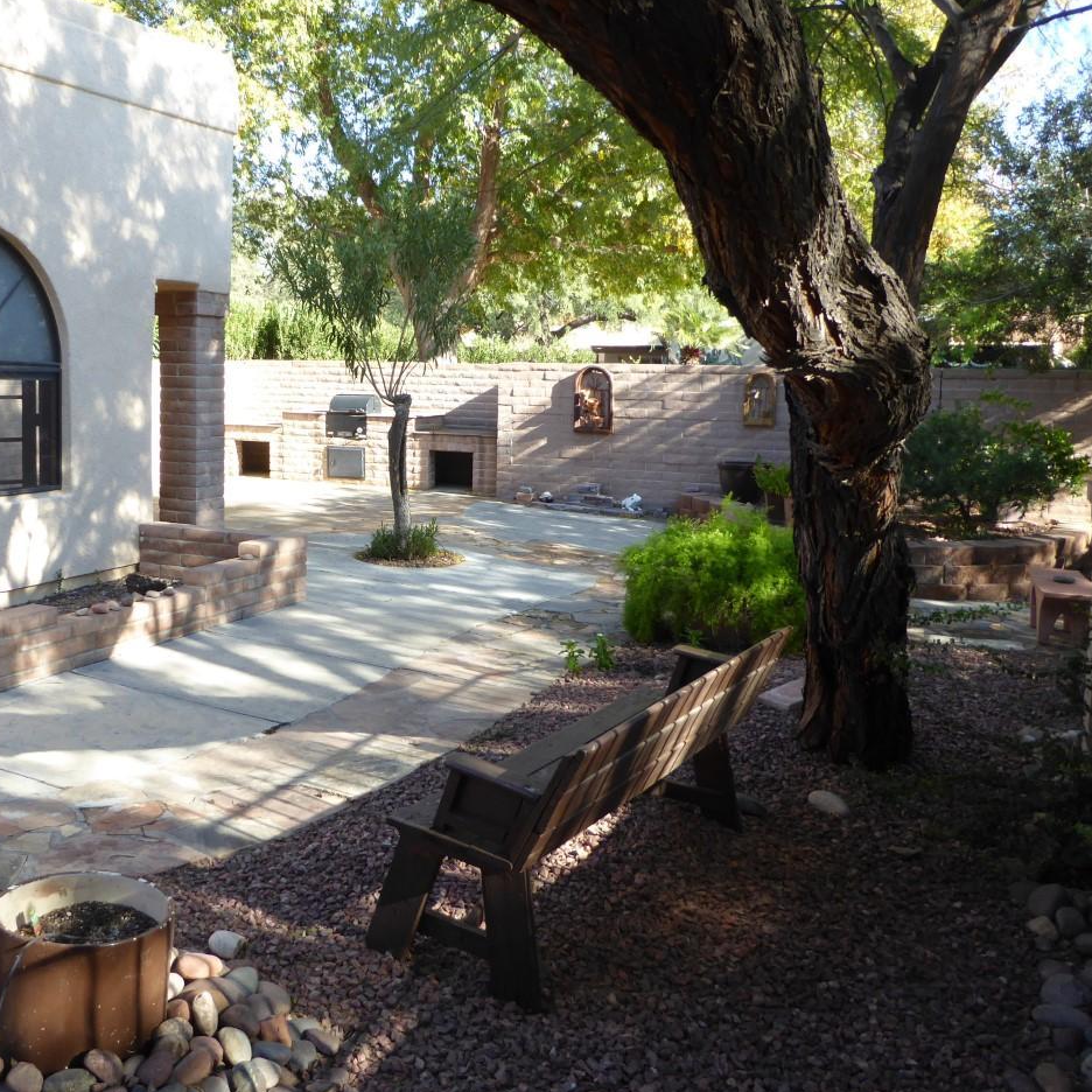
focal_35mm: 34
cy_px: 476
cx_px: 364
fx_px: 1213
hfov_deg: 47.7
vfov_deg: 48.3
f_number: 3.3
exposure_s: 1/125
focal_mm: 4.3
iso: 100
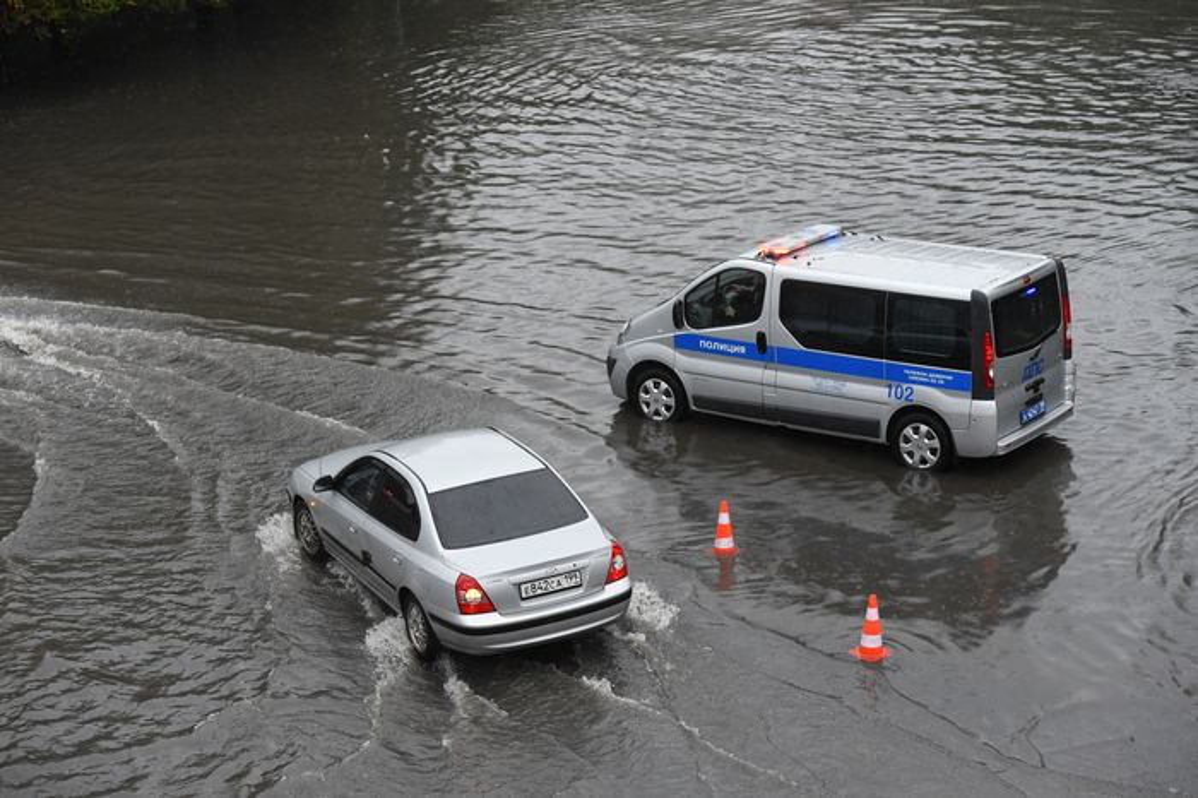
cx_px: 599
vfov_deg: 19.4
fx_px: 2328
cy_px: 399
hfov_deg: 28.9
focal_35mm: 70
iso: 3200
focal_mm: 70
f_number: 5.6
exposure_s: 1/2000
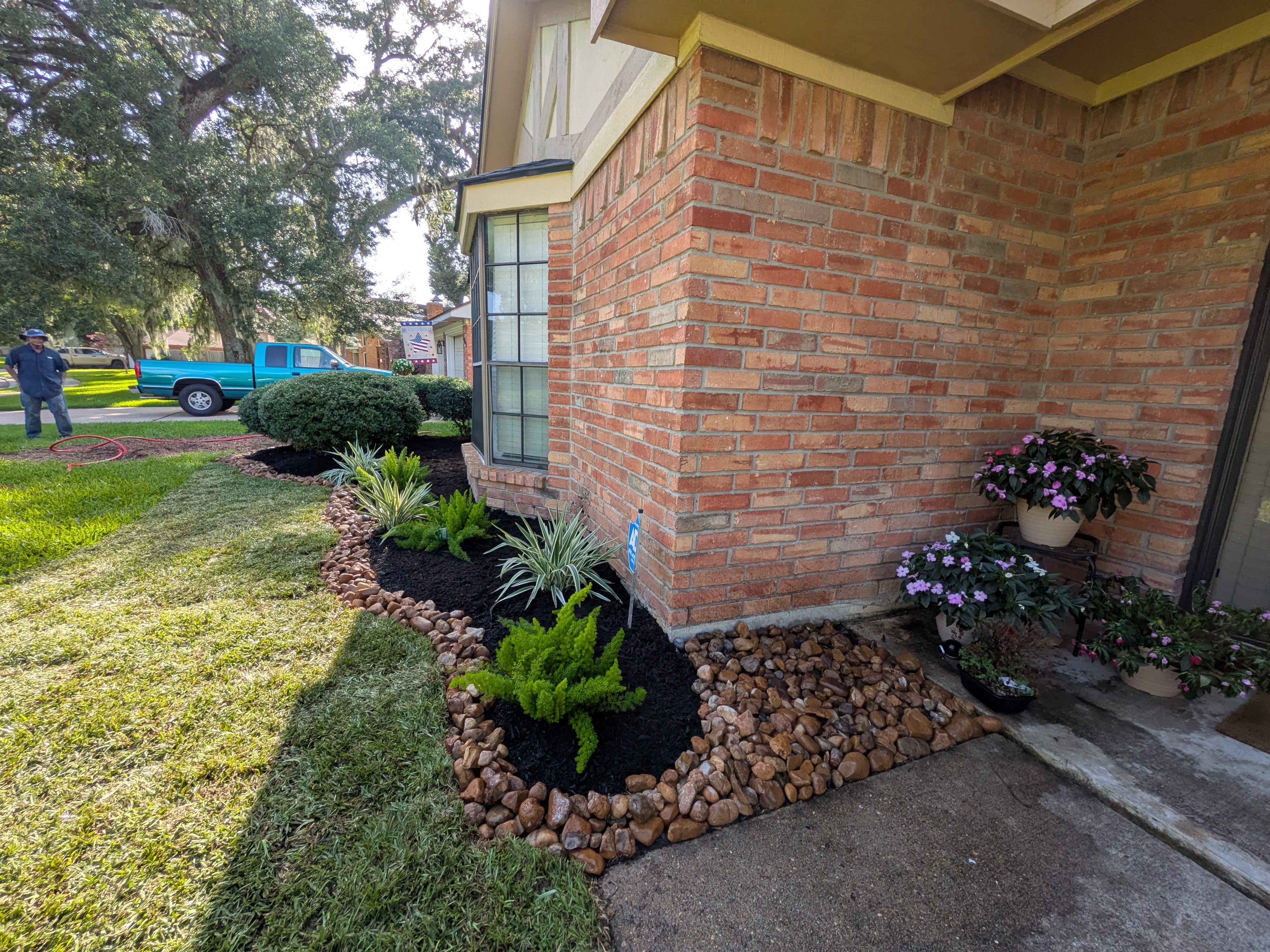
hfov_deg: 102.1
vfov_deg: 85.7
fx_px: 514
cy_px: 476
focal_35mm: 14
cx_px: 635
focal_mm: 1.85
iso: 58
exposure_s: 1/576
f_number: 2.2
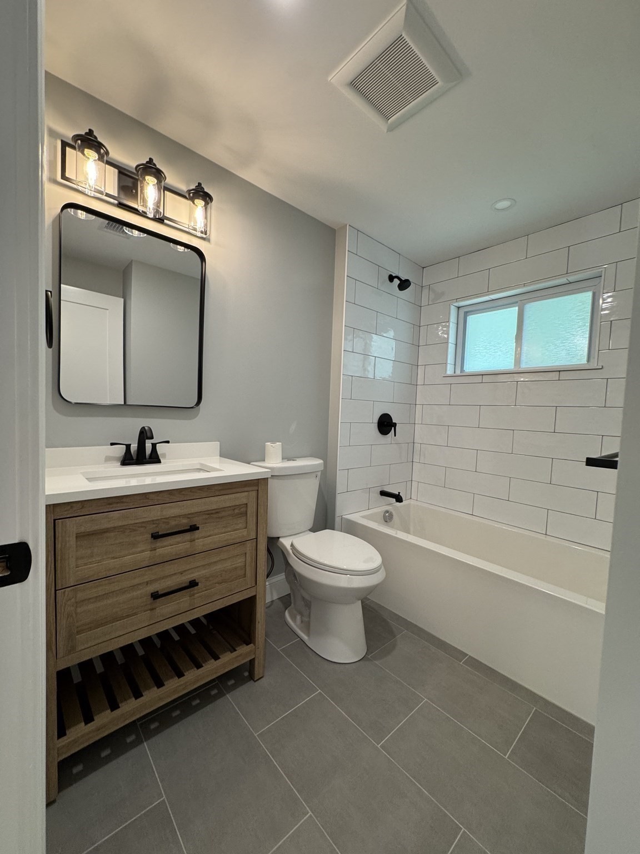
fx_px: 345
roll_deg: -1.6
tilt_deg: -3.2
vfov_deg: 102.1
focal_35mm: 14
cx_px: 320
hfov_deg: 85.7
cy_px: 427
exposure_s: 1/60
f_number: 2.2
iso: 160
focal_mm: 2.22
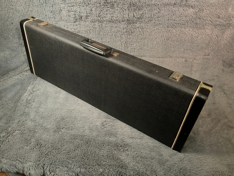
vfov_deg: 48.2
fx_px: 196
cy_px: 88
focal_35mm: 29
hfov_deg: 61.7
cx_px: 117
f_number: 1.8
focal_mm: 3
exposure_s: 1/78
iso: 64
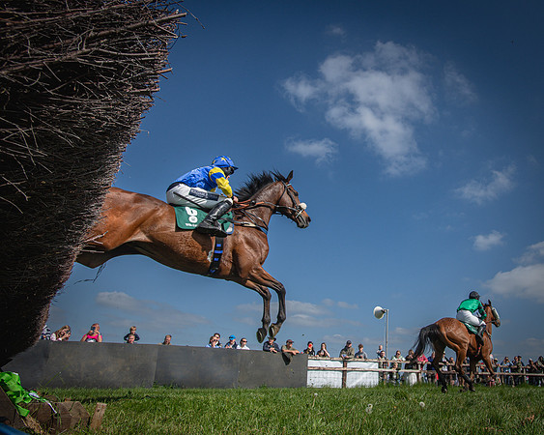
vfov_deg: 52.1
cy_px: 204
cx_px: 364
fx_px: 444
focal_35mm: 28
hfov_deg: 61.4
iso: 400
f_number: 8
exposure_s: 1/1250
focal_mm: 22
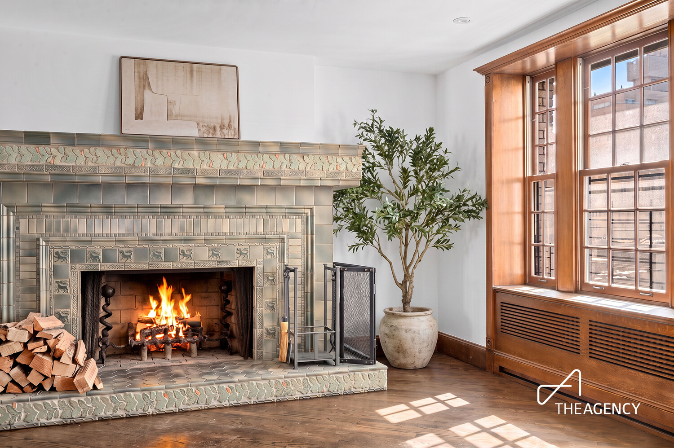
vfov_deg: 43.6
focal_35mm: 30
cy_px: 224
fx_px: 561
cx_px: 337
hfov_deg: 62.0
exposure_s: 1/4
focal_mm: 30
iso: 500
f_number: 11
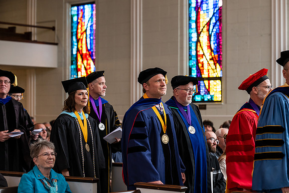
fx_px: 715
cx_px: 144
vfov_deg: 15.4
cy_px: 96
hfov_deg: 22.9
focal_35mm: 89
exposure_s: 1/160
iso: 1250
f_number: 4
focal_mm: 89
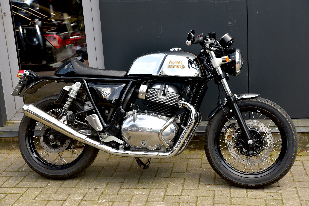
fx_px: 558
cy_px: 103
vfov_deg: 20.9
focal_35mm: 65
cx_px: 154
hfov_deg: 30.9
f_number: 4.5
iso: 100
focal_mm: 65
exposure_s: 1/80
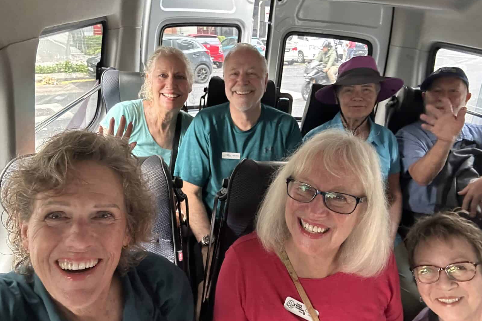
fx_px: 321
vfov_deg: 53.1
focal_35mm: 24
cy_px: 167
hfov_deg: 73.7
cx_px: 241
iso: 320
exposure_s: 1/55
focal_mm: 2.69
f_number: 1.9
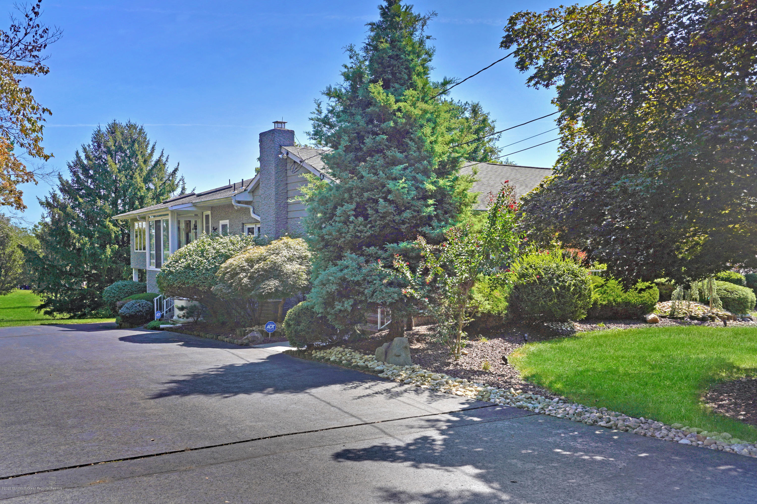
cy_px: 252
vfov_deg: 41.1
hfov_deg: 58.7
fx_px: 673
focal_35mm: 32
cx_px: 378
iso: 200
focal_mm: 32
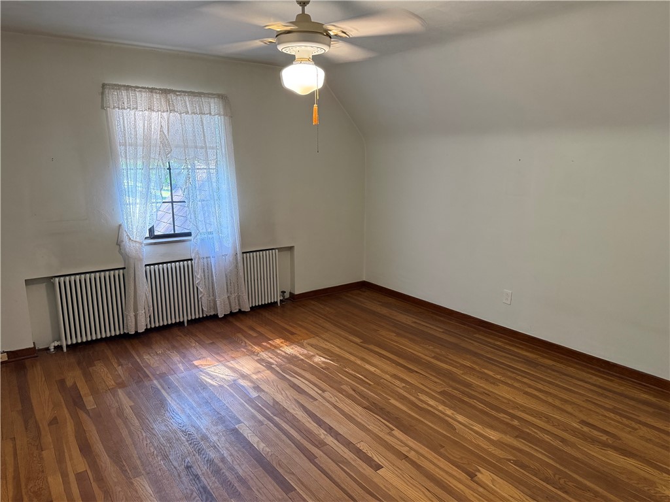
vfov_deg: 56.8
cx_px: 335
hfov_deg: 71.6
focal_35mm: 24
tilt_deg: -9.8
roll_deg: +0.1
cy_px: 251
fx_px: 465
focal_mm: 6.76
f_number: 1.78
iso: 320
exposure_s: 1/60
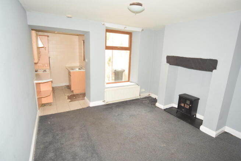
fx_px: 121
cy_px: 80
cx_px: 120
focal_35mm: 18
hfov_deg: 90.0
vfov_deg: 67.4
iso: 800
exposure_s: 1/100
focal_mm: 12
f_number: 5
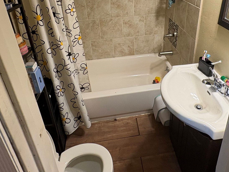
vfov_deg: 49.5
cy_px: 31
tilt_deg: -23.2
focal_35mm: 26
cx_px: 130
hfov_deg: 67.0
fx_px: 172
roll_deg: +2.8
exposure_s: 1/60
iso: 200
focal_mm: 2.22
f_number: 2.2
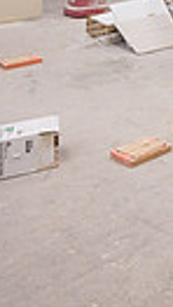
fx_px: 528
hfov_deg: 14.1
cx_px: 388
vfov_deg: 26.9
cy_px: -97
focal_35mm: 65
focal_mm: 14
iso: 500
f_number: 4
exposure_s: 1/100
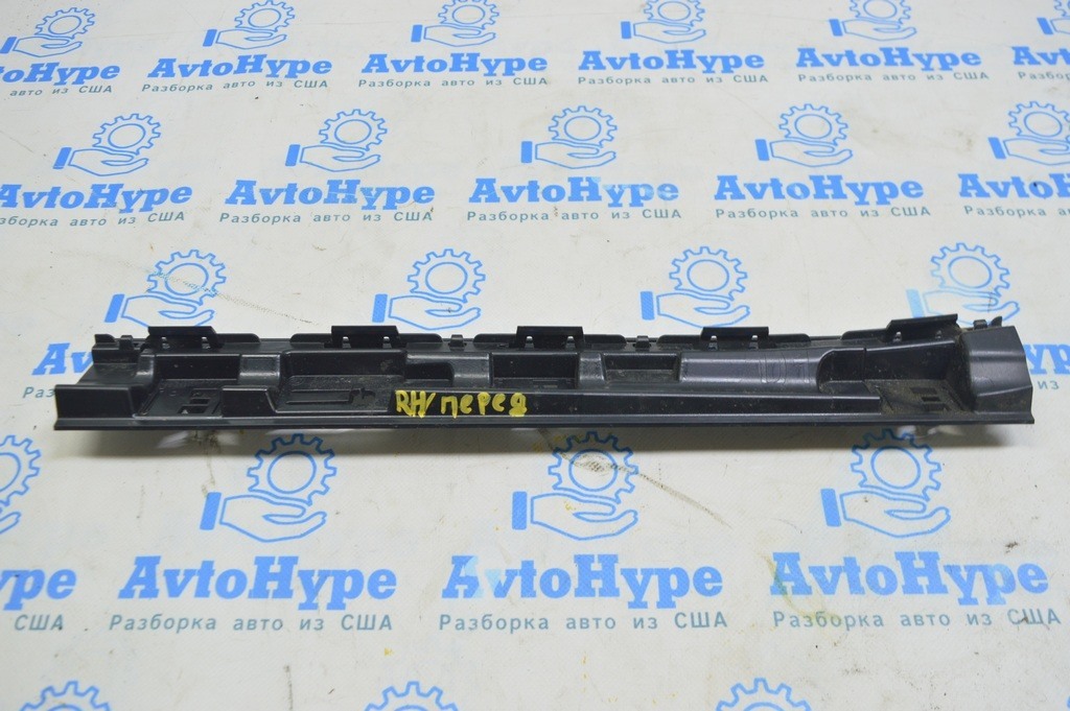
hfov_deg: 57.3
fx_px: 980
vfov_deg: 39.9
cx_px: 535
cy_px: 356
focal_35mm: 33
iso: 400
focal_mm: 22
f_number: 5.6
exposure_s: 1/20
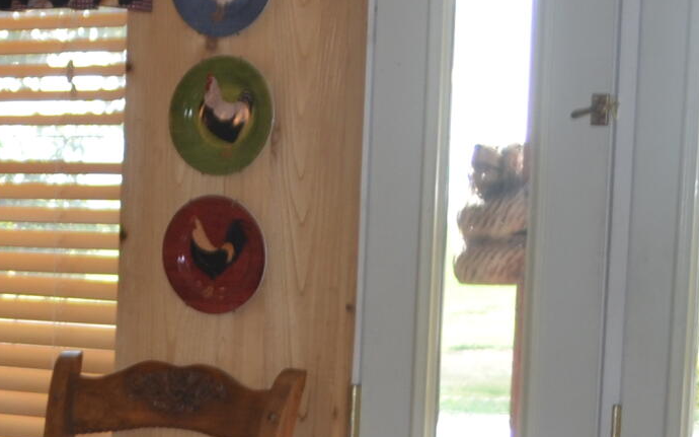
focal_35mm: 133
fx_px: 2533
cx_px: -453
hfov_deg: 14.3
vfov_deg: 9.8
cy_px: 296
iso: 200
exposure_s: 1/125
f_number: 4
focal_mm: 20
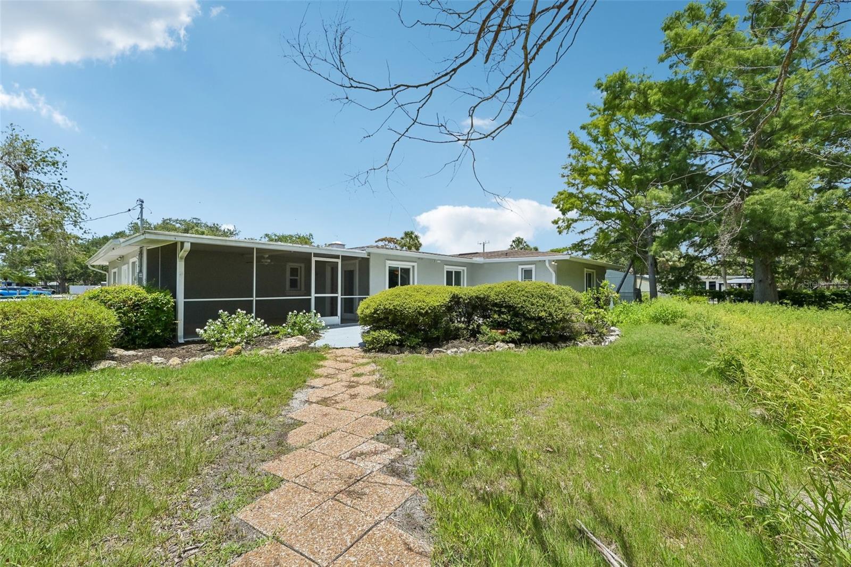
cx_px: 426
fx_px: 331
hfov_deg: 104.3
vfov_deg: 81.2
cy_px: 284
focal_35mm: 14
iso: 400
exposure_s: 1/1250
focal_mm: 14
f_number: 8
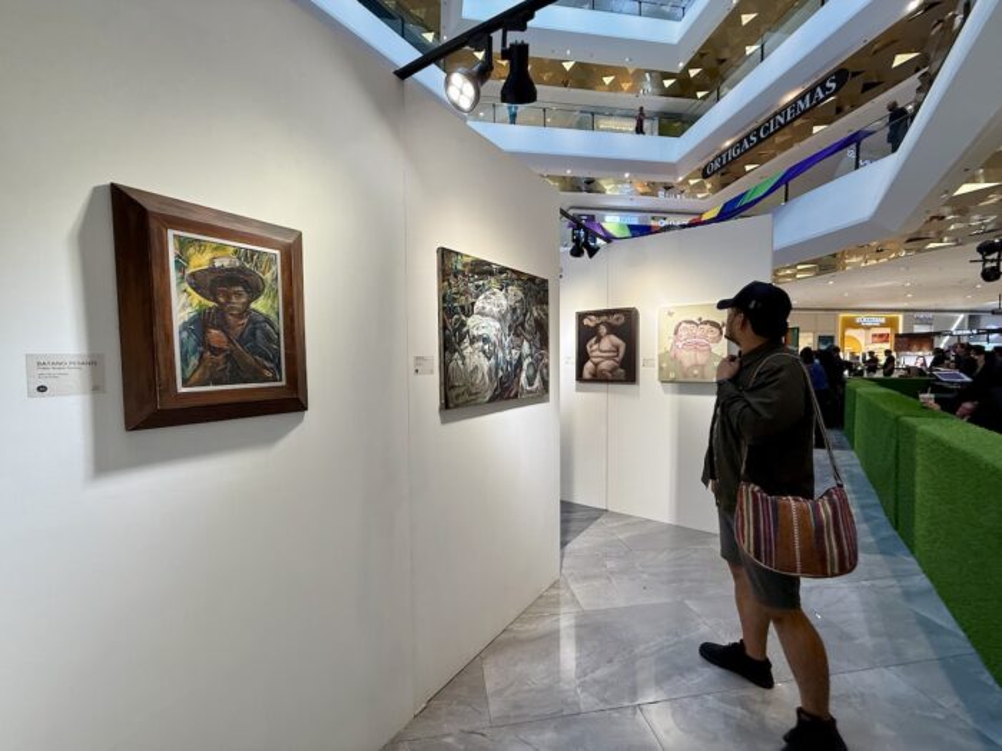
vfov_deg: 85.7
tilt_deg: -3.0
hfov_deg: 102.1
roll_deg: +0.6
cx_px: 501
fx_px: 405
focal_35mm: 14
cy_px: 376
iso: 100
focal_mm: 2.22
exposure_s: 1/120
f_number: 2.2
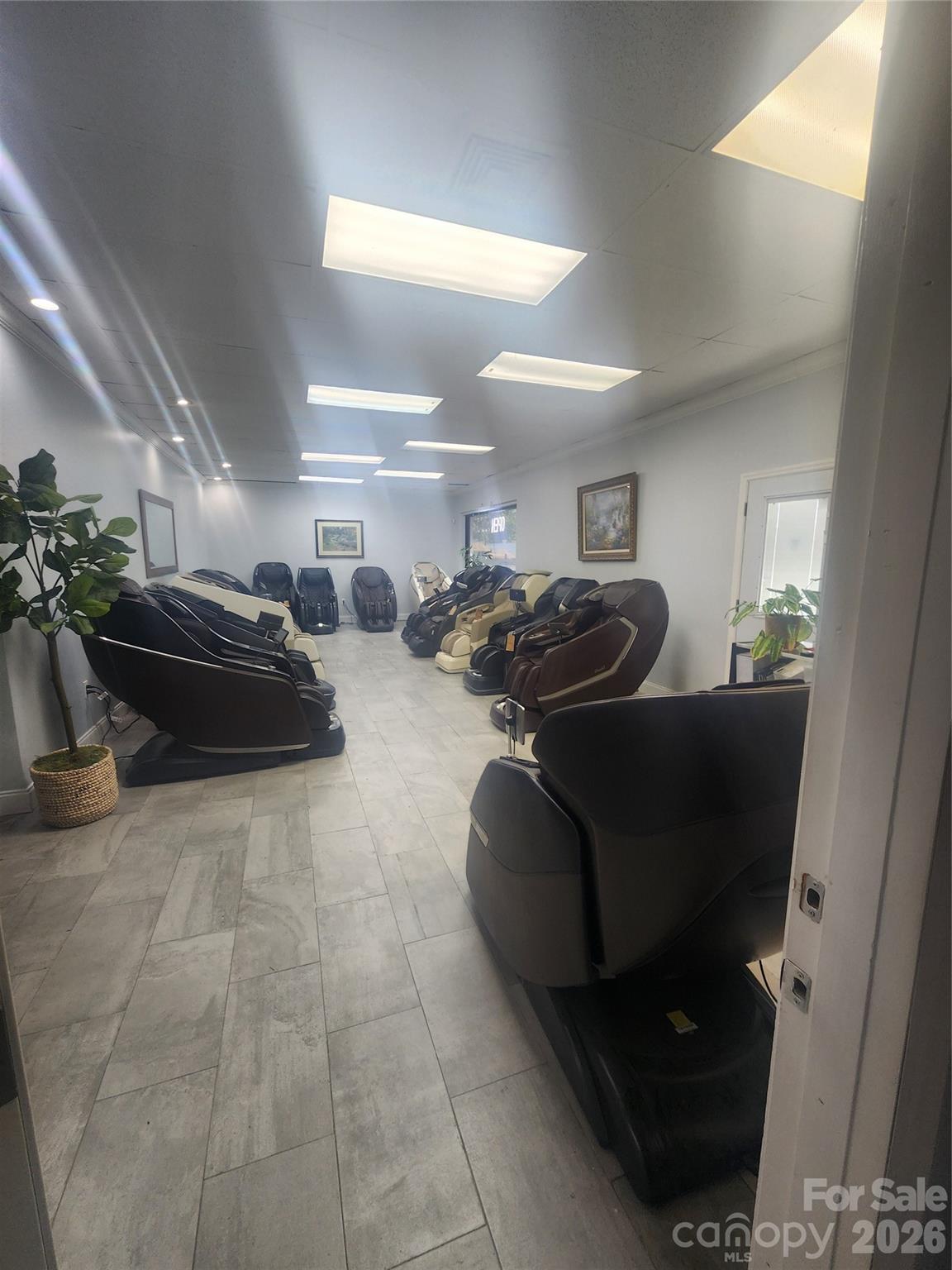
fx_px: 477
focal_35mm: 13
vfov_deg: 106.2
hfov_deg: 89.9
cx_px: 476
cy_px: 635
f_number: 2.2
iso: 100
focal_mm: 2.2
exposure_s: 1/60
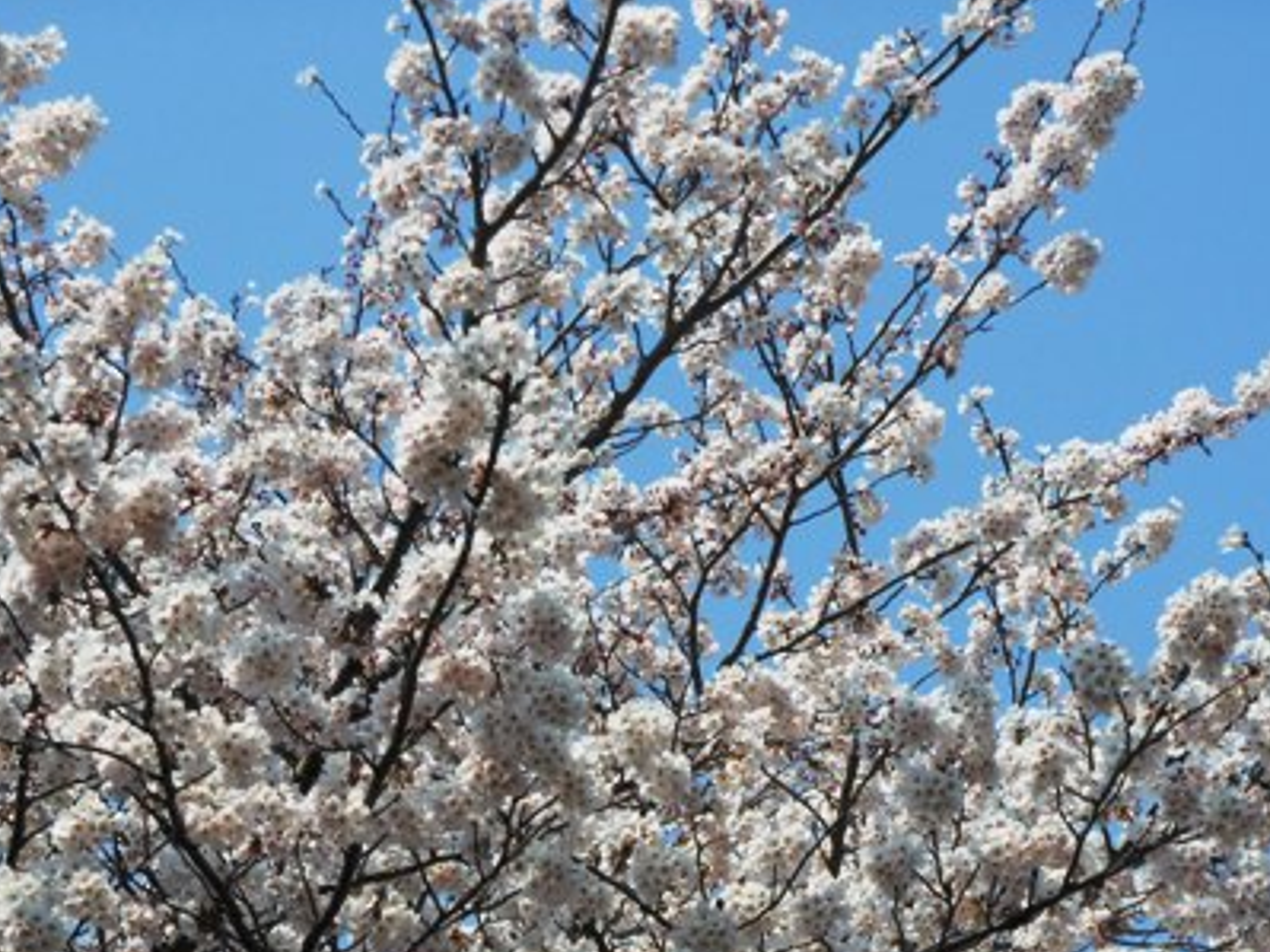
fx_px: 5392
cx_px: 724
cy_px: 696
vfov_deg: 10.1
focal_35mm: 147
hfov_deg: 13.4
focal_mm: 17.5
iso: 80
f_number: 4.7
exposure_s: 1/800
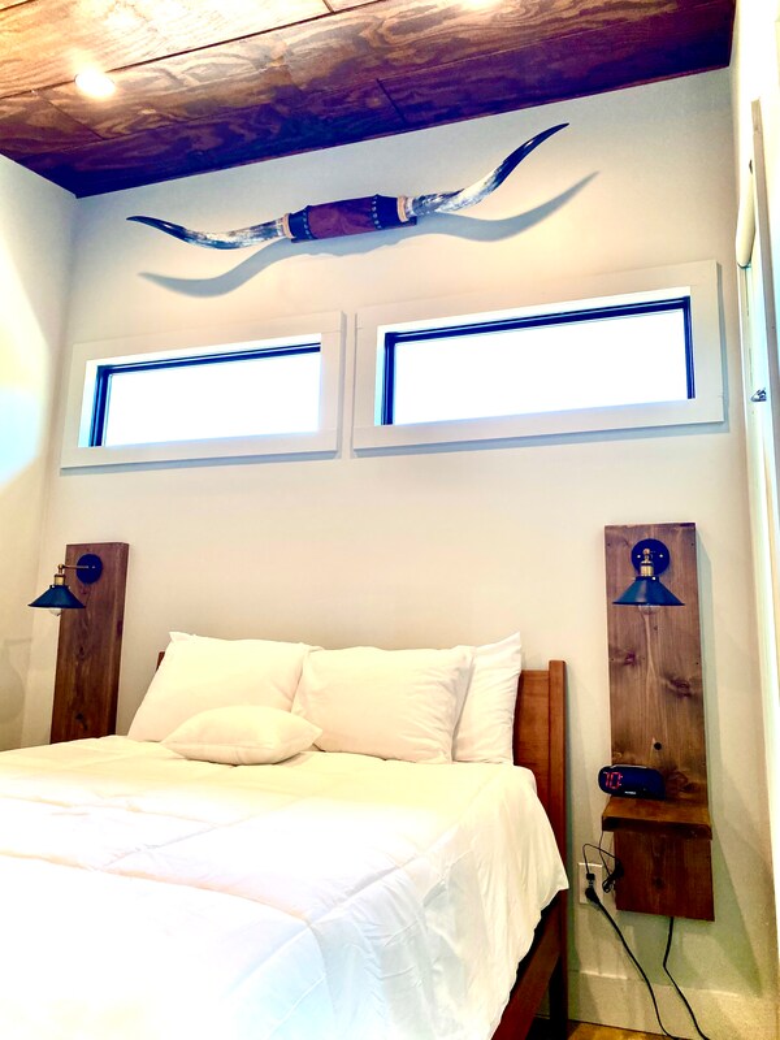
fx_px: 781
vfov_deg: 67.3
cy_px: 520
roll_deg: -1.0
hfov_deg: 53.1
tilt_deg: +12.1
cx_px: 390
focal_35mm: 26
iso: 100
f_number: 1.8
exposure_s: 1/120
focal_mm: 4.25
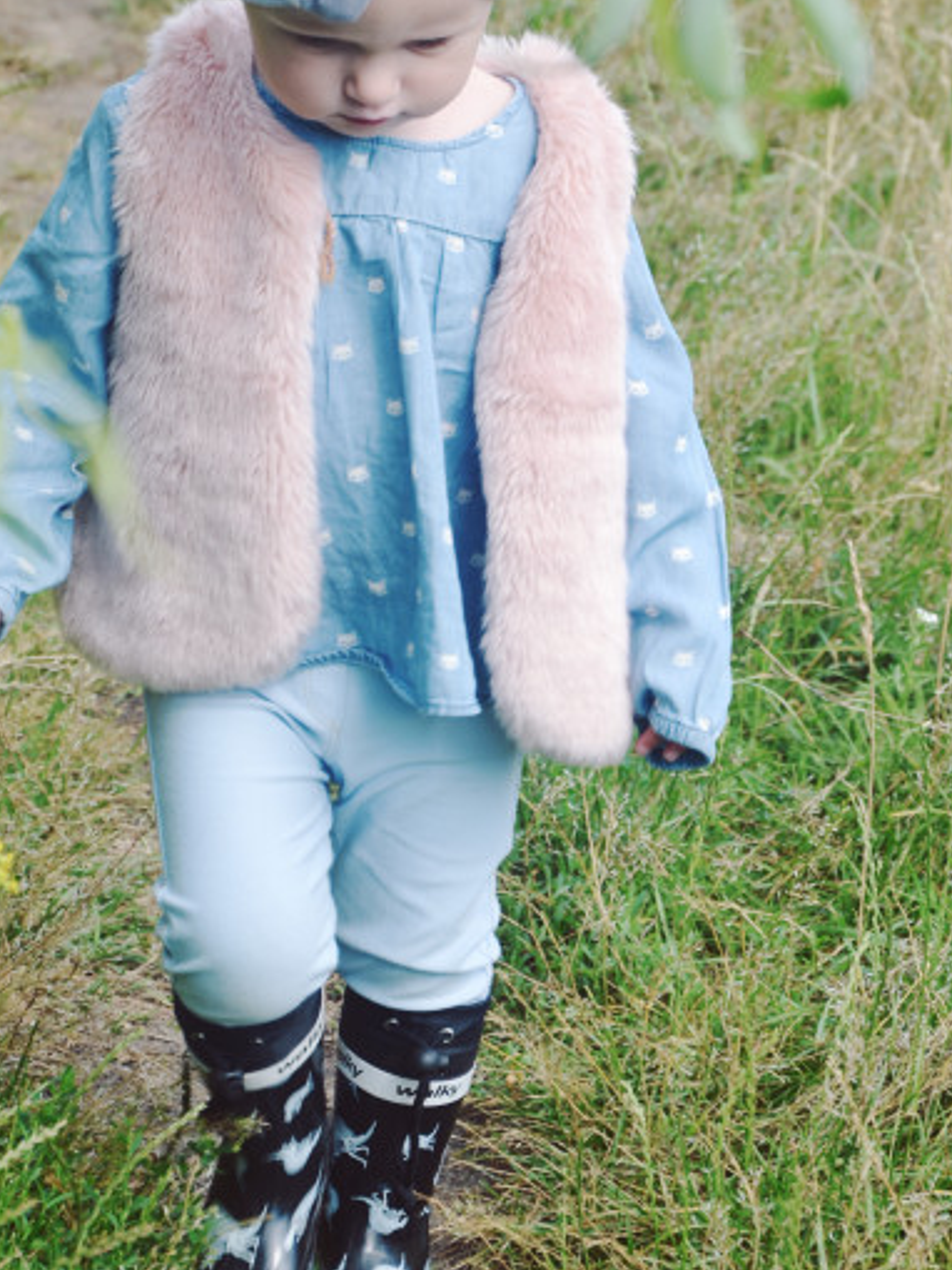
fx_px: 7477
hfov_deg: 7.3
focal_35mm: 204
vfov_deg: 9.7
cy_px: 514
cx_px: 452
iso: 100
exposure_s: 1/200
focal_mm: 90
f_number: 6.3
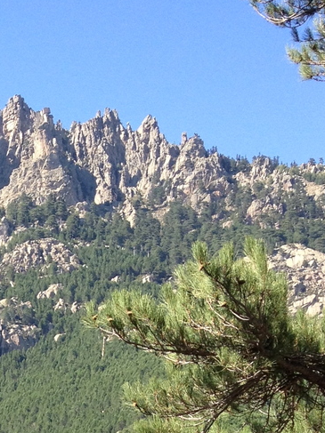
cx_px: -180
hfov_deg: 12.2
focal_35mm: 115
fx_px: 1440
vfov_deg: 15.9
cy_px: 621
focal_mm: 4.28
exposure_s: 1/552
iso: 64
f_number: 2.4
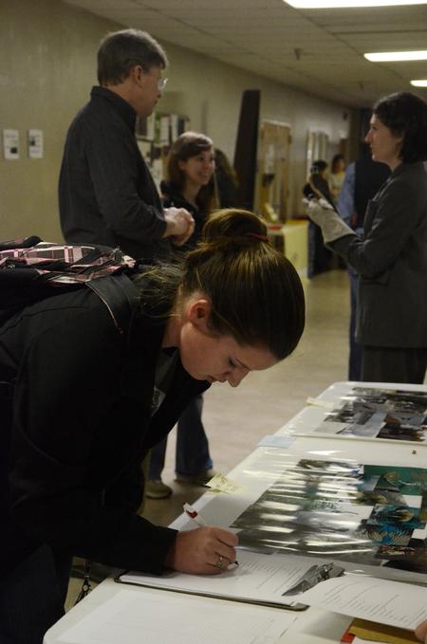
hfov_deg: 18.9
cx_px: 214
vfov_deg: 28.1
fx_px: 1286
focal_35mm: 72
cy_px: 322
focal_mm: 48
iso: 3200
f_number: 5.6
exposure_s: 1/160
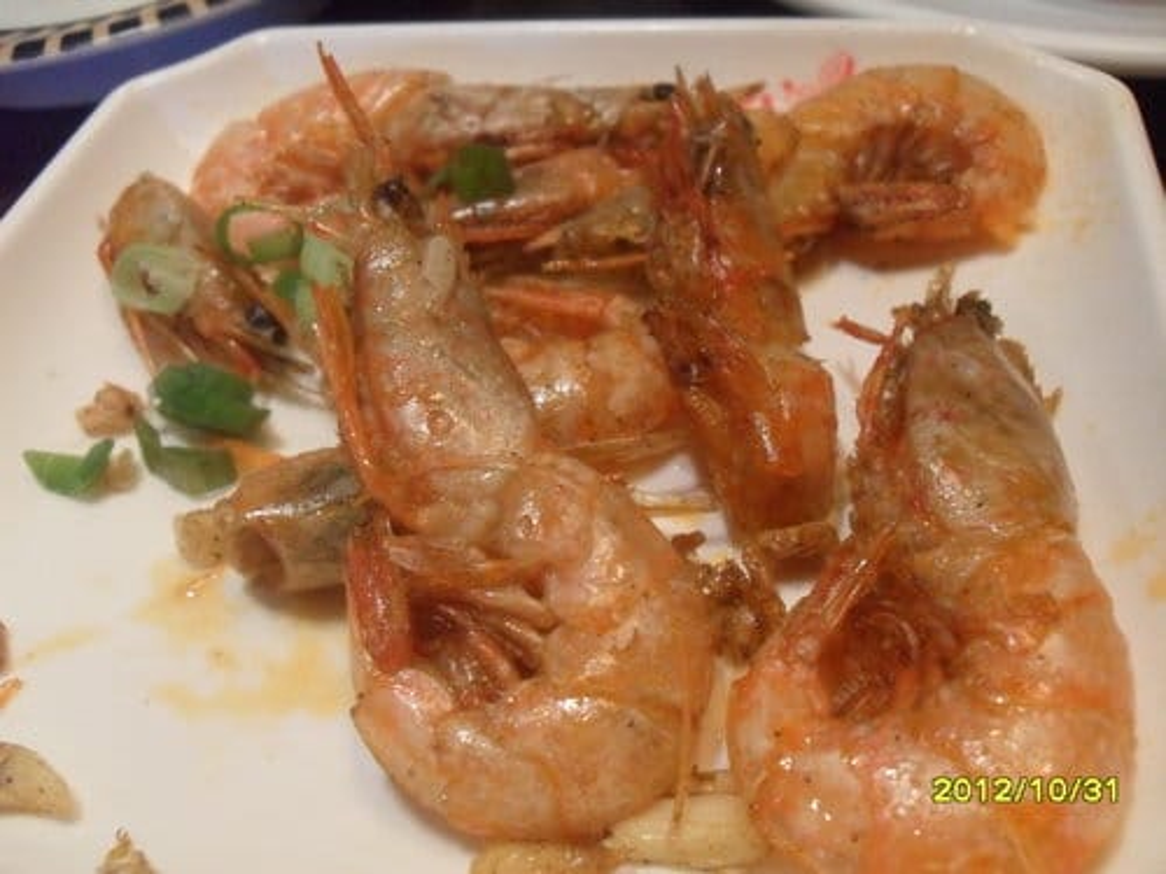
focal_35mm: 35
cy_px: 437
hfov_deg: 52.6
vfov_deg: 40.7
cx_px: 583
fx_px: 1179
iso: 400
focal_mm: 6.2
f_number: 2.8
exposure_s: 1/30
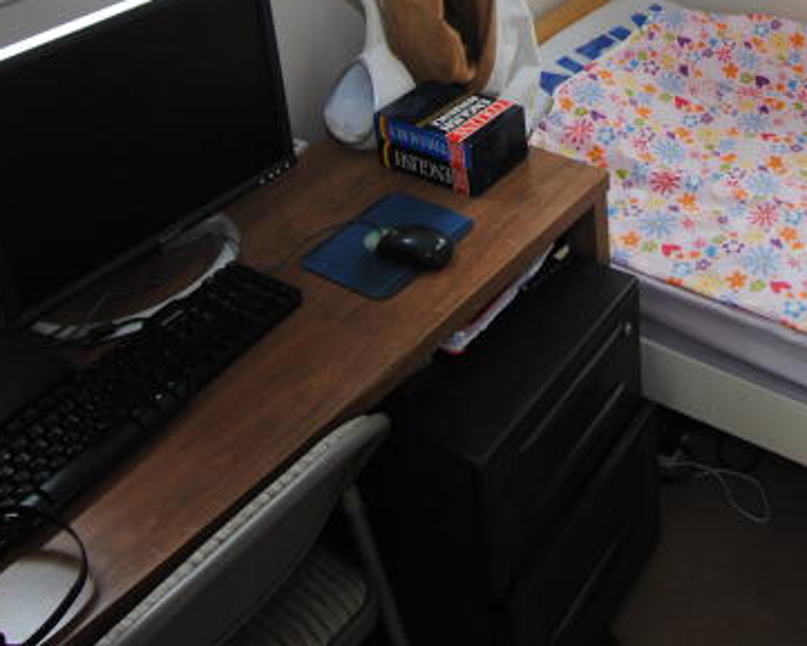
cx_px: 666
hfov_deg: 43.3
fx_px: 956
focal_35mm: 40
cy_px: -68
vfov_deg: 32.7
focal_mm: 10
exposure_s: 1/50
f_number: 4.5
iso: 200
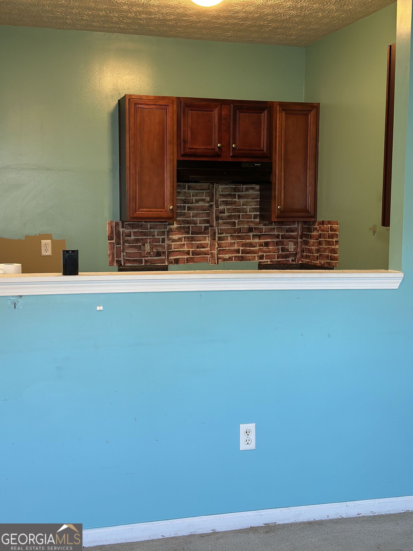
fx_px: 764
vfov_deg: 39.7
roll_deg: -0.4
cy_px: 276
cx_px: 206
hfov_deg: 30.3
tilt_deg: -4.7
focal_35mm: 48
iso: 200
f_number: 1.78
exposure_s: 1/60
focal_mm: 6.86
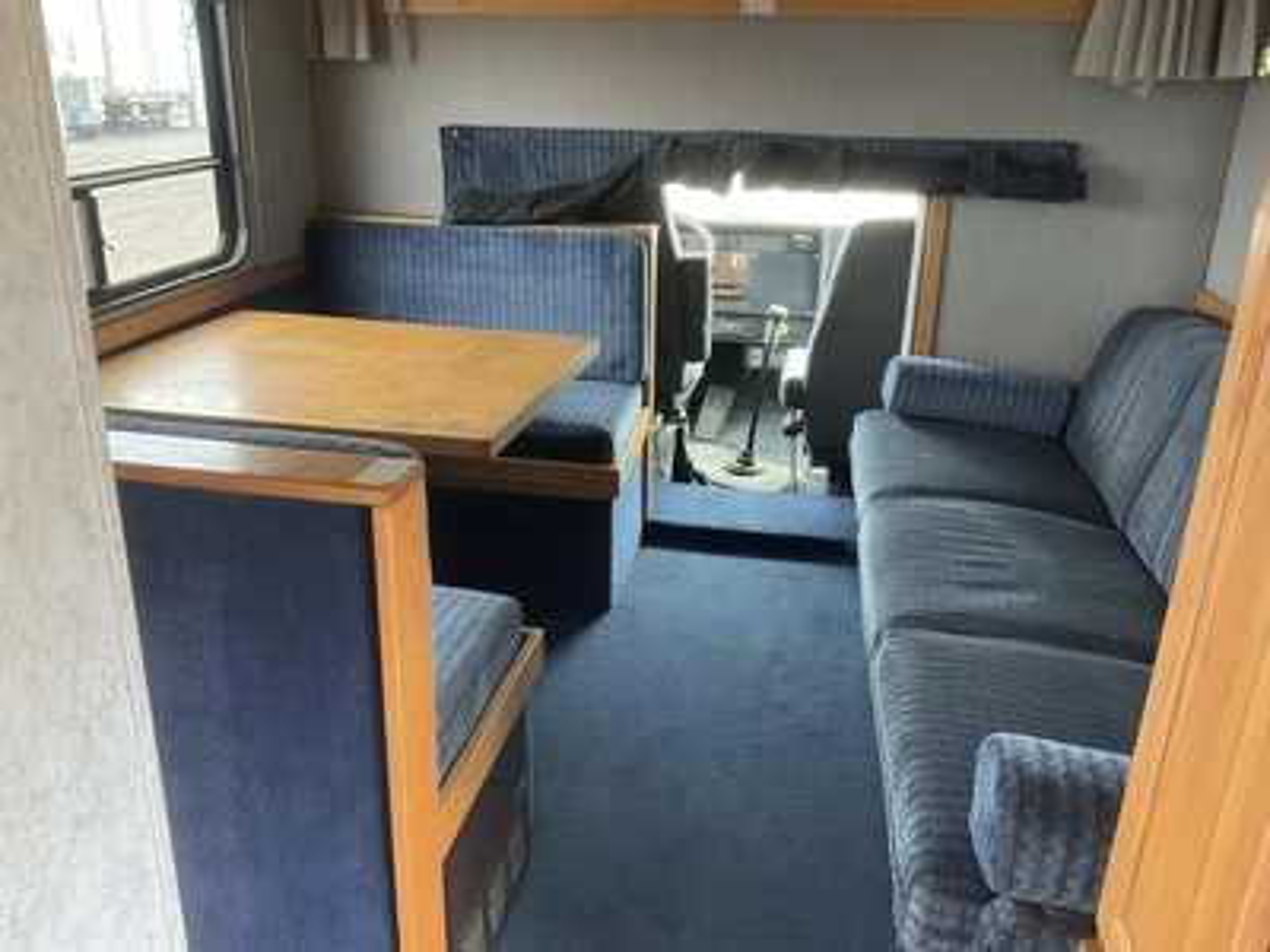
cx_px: 635
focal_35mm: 29
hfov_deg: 61.7
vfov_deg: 48.2
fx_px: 1064
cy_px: 476
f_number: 1.8
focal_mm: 3
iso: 125
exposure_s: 1/60
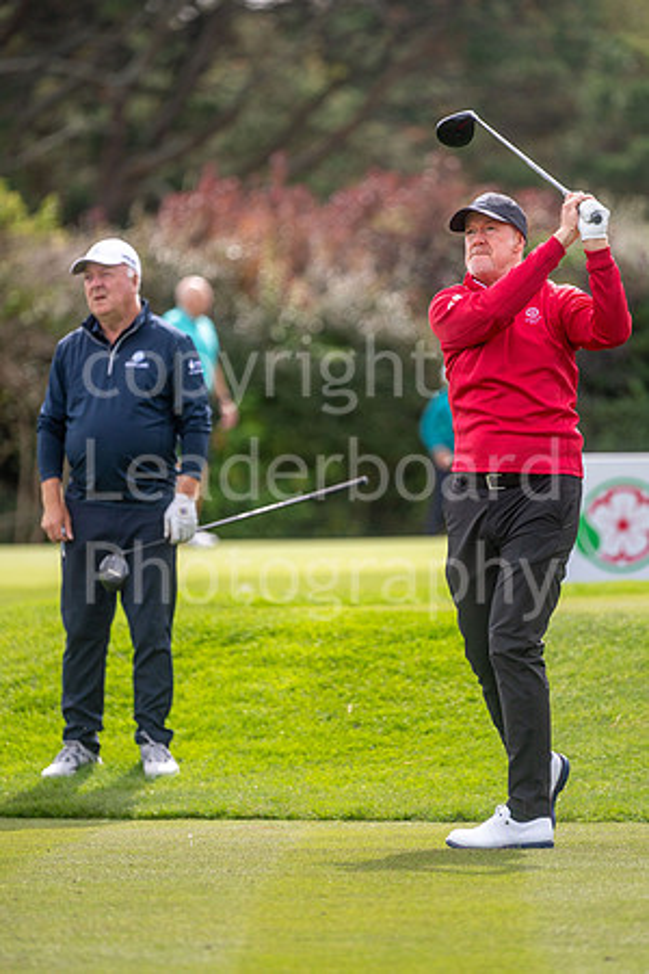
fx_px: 8112
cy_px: 487
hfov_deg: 4.6
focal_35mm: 300
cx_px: 324
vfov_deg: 6.9
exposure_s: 1/2500
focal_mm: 300
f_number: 4.5
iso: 400
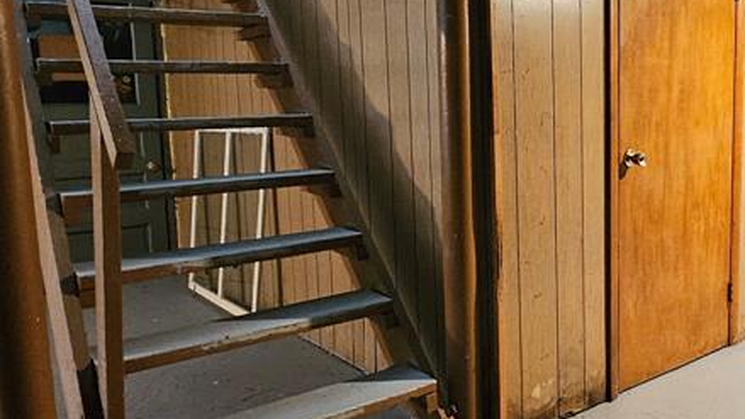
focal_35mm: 33
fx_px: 652
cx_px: 475
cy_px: 180
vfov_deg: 35.6
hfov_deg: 58.6
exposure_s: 1/24
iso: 800
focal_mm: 2.2
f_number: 2.2
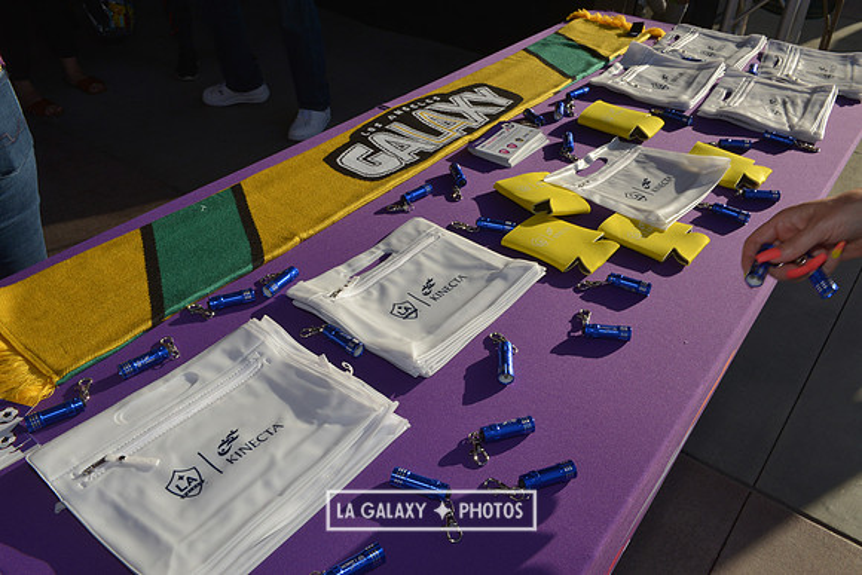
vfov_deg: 42.3
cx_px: 431
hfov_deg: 60.3
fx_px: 742
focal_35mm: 31
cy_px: 288
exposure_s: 1/250
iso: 400
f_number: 18
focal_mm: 31
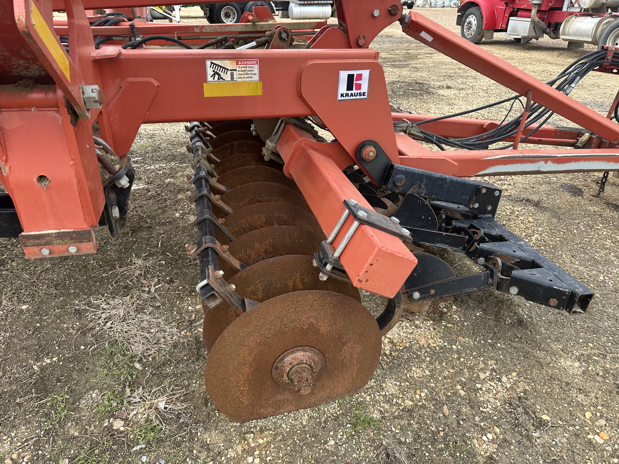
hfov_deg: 71.6
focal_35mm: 24
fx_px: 429
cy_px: 232
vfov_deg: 56.8
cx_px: 310
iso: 80
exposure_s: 1/659
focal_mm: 6.86
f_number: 1.78
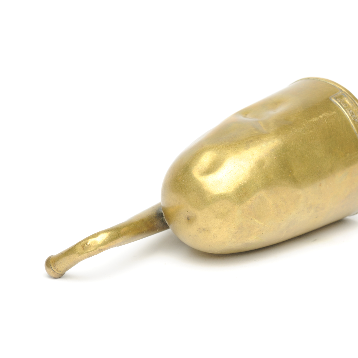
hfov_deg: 6.8
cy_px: 179
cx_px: 224
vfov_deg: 6.8
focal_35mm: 256
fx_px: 2995
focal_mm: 200
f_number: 13
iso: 100
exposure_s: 1/80
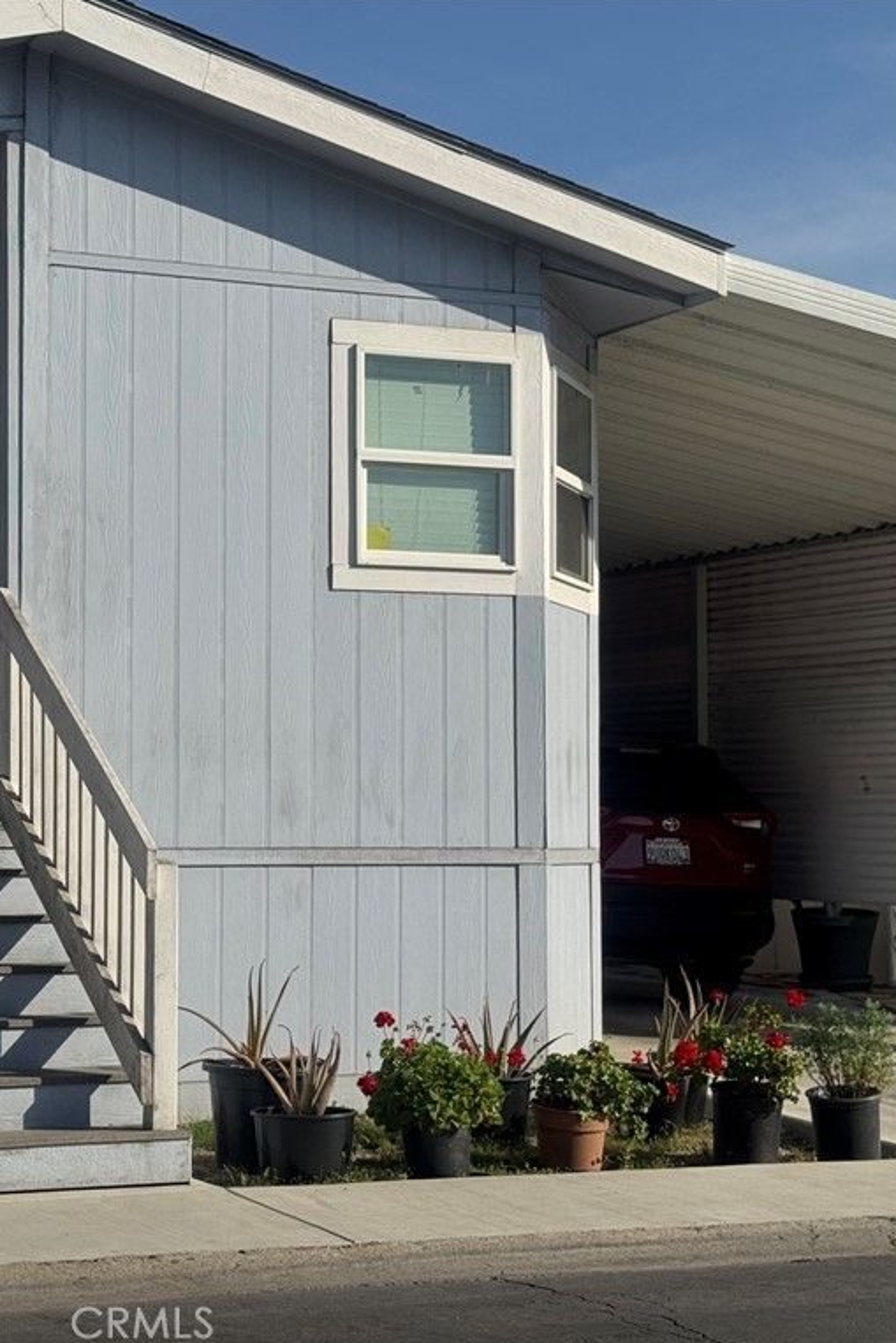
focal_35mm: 67
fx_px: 2500
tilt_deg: +3.0
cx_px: 183
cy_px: 672
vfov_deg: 30.1
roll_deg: -1.0
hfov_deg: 20.1
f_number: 1.78
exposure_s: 1/7937
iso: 64
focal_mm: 6.76
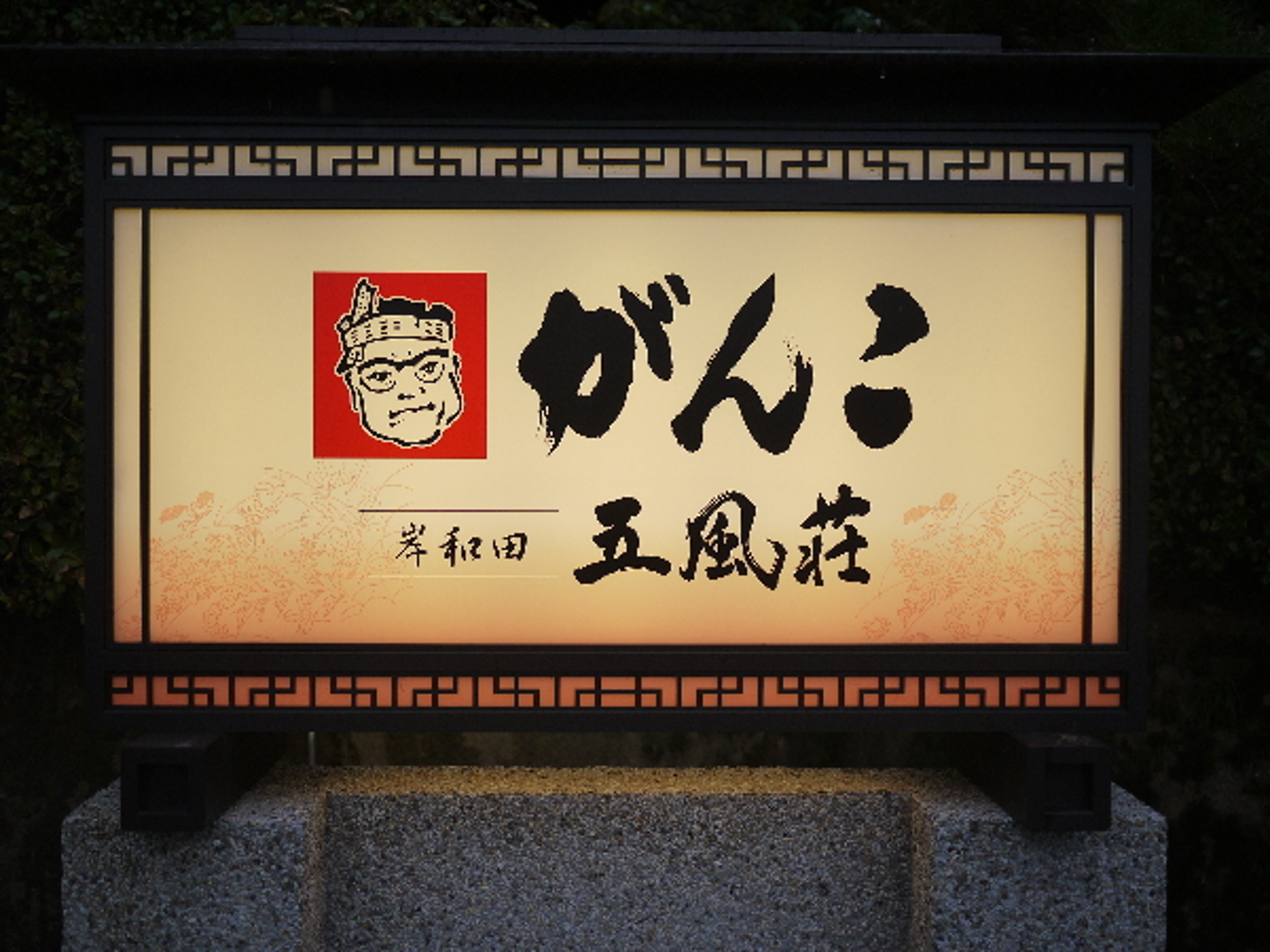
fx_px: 1468
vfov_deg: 36.0
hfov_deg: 46.8
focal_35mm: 40
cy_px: 476
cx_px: 635
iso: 160
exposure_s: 1/640
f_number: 1.7
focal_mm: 20
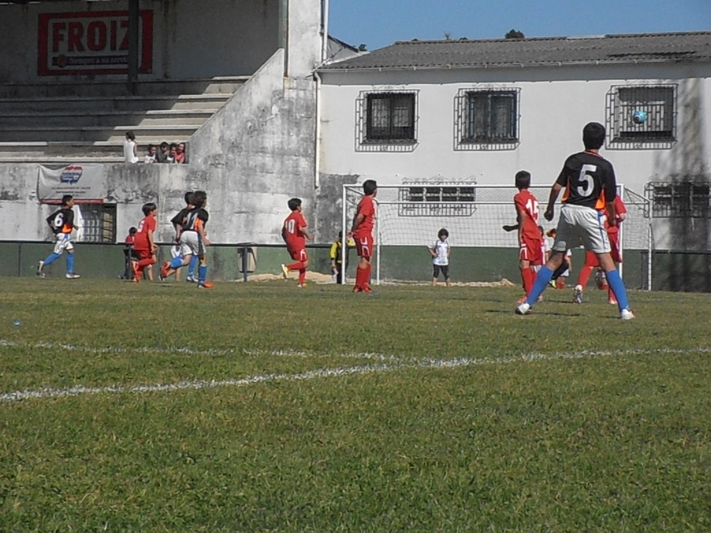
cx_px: 356
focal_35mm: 138
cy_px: 266
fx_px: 2834
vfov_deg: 10.7
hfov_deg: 14.3
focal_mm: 24.39
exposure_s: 1/640
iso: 400
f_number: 15
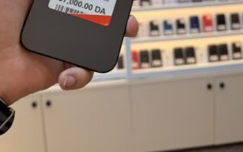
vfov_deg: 25.1
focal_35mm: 46
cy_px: -32
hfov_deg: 43.3
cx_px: 100
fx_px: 305
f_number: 1.78
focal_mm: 6.76
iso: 80
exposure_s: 1/445
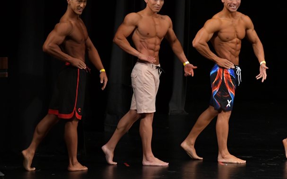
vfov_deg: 3.9
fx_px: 2604
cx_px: 130
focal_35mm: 333
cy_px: 70
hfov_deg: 6.3
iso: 3200
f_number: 5.6
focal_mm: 170
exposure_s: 1/400
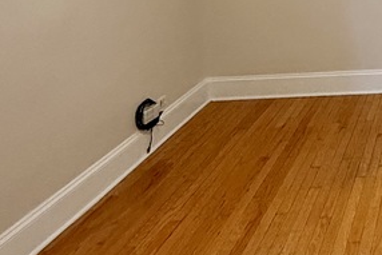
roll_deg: +2.4
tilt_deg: -5.2
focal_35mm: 55
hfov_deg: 31.2
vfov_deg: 22.8
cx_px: 445
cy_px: -43
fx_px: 584
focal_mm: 2.22
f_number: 2.2
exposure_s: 1/60
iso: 640
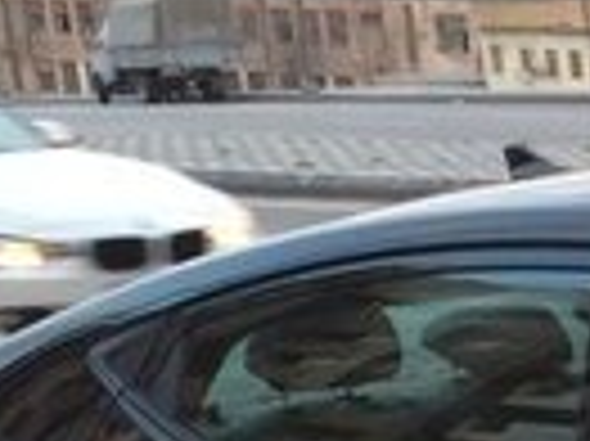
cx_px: 1121
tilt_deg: -22.5
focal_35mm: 146
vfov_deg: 9.4
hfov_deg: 12.2
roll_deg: +0.9
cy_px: 911
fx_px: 2486
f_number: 2.2
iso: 40
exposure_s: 1/33
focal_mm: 4.15
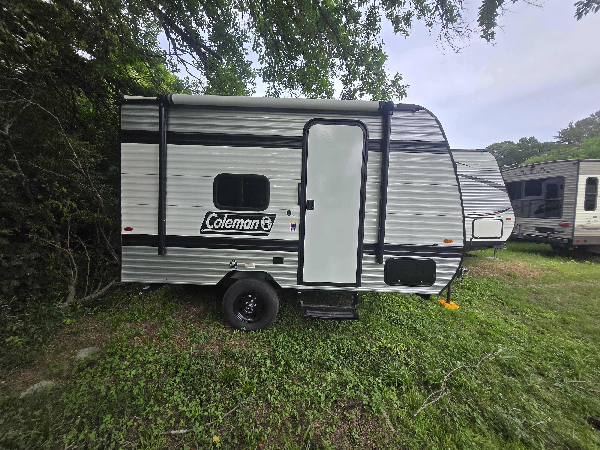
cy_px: 225
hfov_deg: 106.2
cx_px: 300
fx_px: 225
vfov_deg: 89.9
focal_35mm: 13
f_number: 2.2
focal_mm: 1.7
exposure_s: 1/719
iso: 40
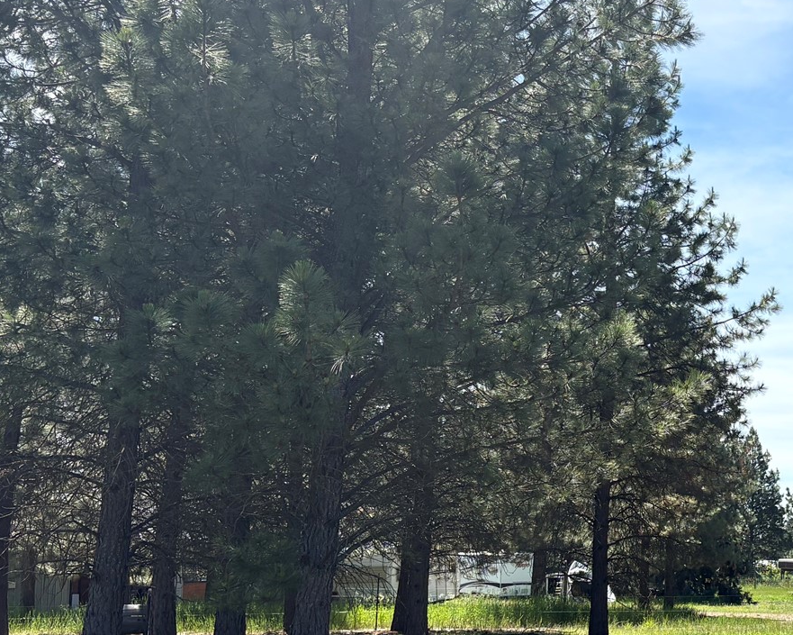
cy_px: 391
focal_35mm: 59
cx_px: 787
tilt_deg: +7.7
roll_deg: +1.2
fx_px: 1385
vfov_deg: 25.7
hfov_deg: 29.9
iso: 64
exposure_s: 1/1706
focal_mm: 5.96
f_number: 1.6
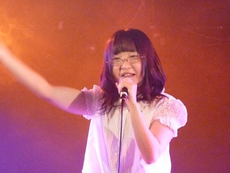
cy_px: 81
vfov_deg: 4.7
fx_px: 2127
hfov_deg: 6.2
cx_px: 116
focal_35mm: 320
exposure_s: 1/30
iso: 3200
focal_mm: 49.2
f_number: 4.9
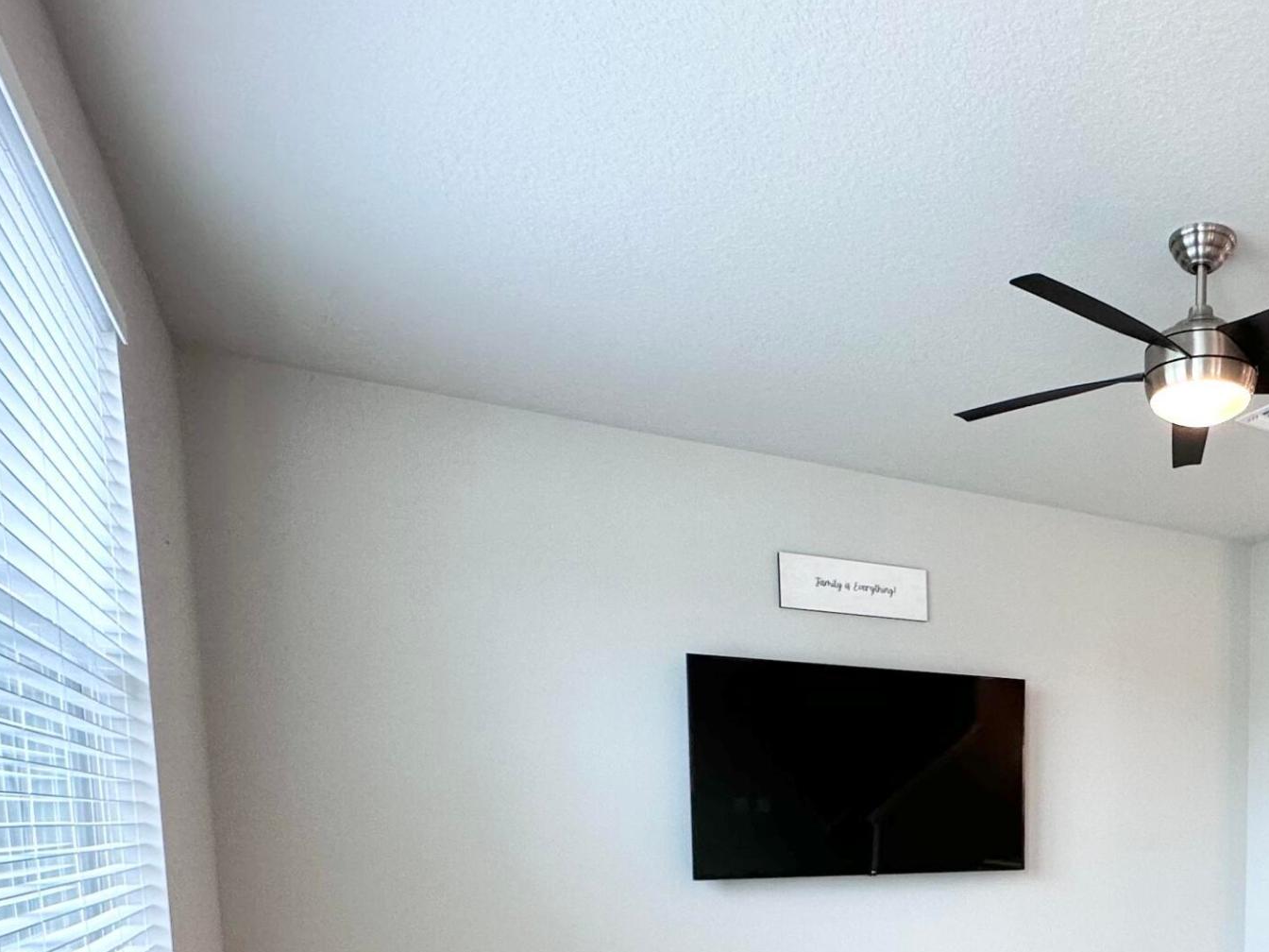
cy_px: 928
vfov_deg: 41.4
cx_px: 1053
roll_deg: +0.7
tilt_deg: -4.9
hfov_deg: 54.9
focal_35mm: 30
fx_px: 1100
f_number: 2.2
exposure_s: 1/120
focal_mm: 2.22
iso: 160
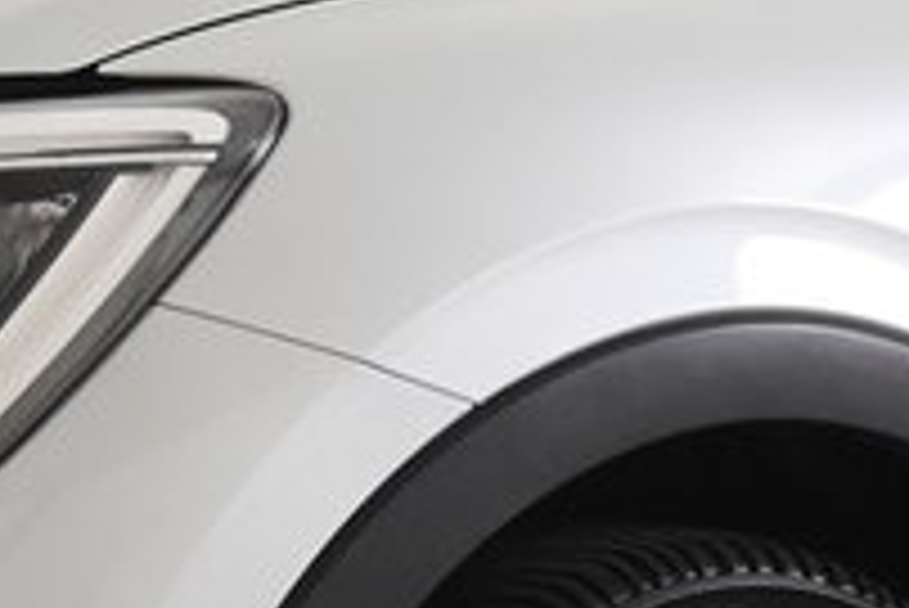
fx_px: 6721
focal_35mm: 266
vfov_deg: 5.2
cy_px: 646
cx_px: 576
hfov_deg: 7.7
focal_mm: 28
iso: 1600
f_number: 4.5
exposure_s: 1/80
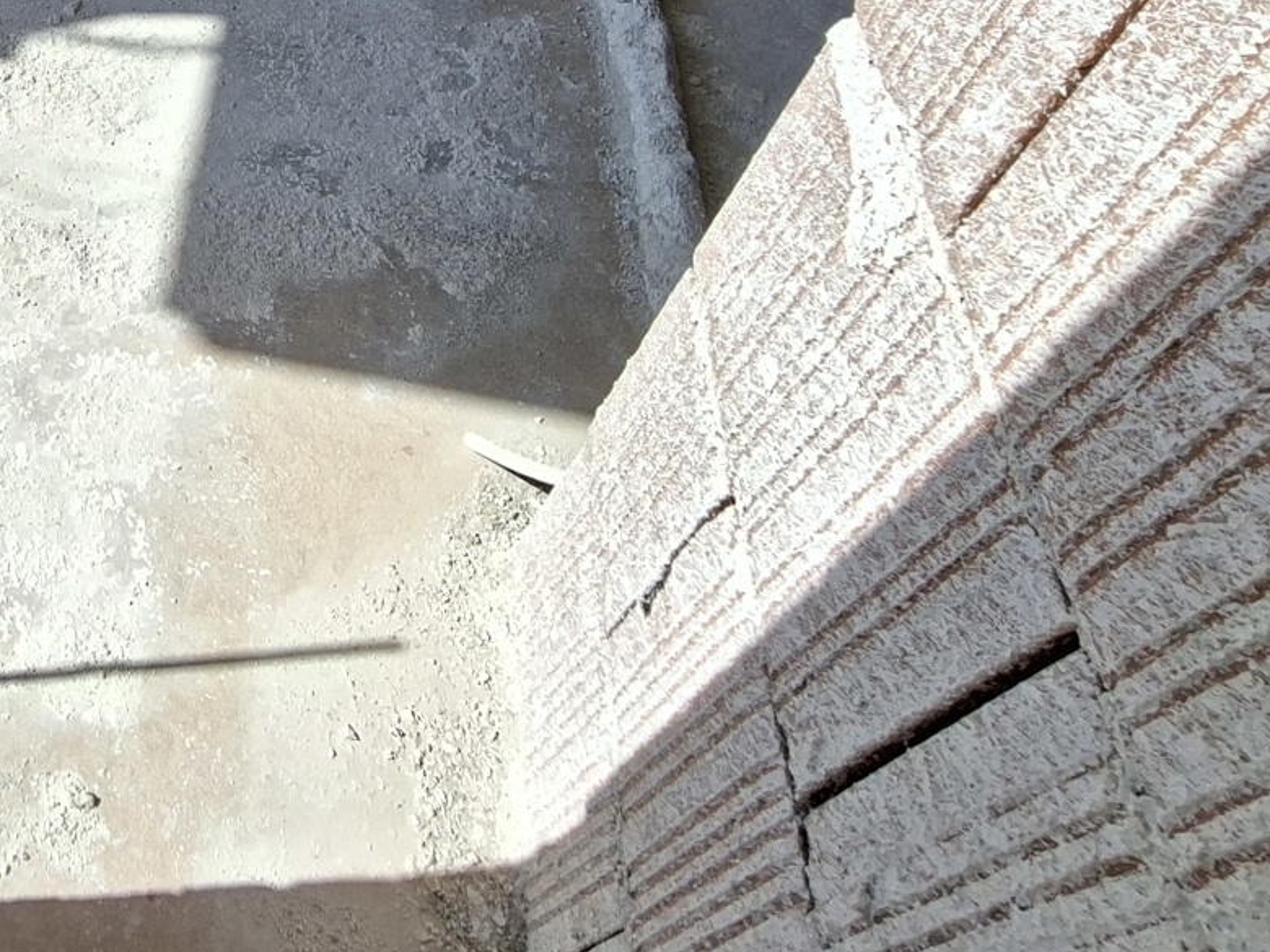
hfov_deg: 48.9
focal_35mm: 32
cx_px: 65
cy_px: 60
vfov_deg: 40.2
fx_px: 1174
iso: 40
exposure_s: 1/1462
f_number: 2.2
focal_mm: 1.74
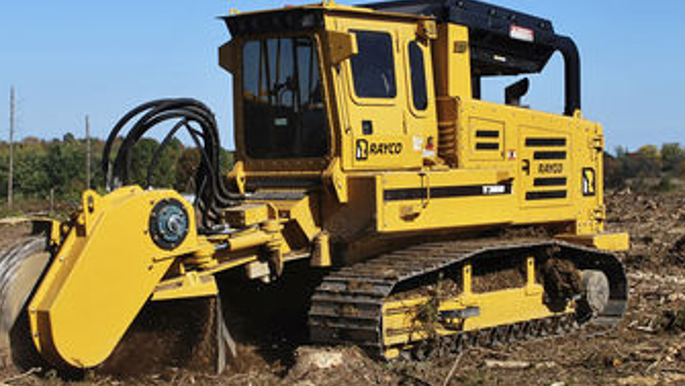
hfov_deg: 28.2
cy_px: 192
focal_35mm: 75
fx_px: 1363
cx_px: 339
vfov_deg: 16.1
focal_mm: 32
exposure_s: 1/320
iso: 100
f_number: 9
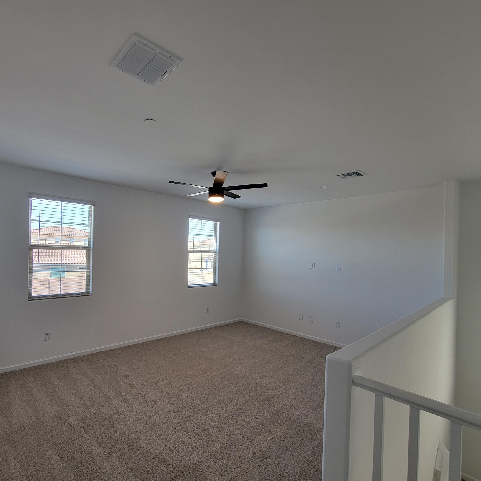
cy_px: 250
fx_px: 252
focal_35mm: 16
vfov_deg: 87.4
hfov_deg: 85.9
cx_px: 184
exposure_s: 1/60
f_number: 2.2
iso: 50
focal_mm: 2.2
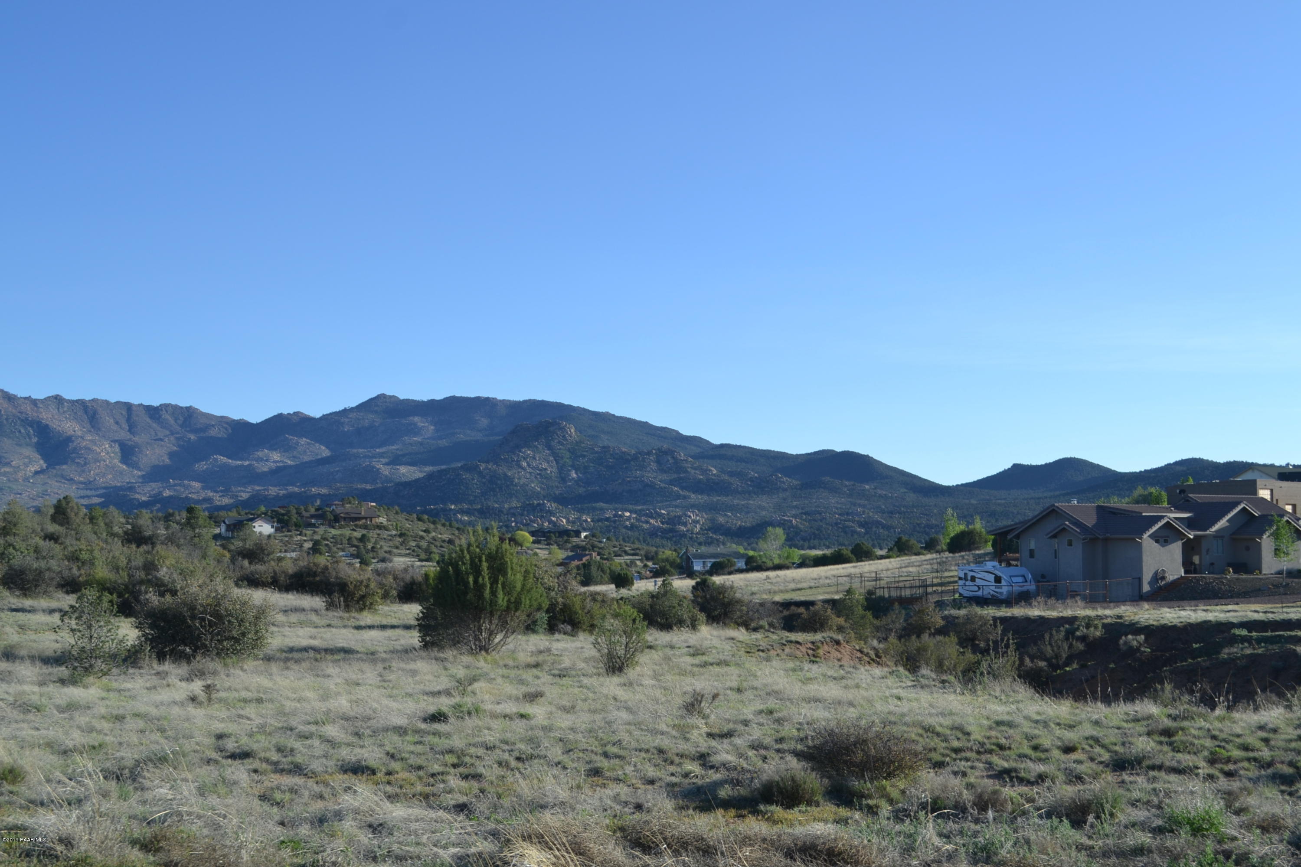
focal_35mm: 42
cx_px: 650
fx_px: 1518
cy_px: 434
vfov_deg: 31.9
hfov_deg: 46.4
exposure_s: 1/200
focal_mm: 28
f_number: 7.1
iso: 100
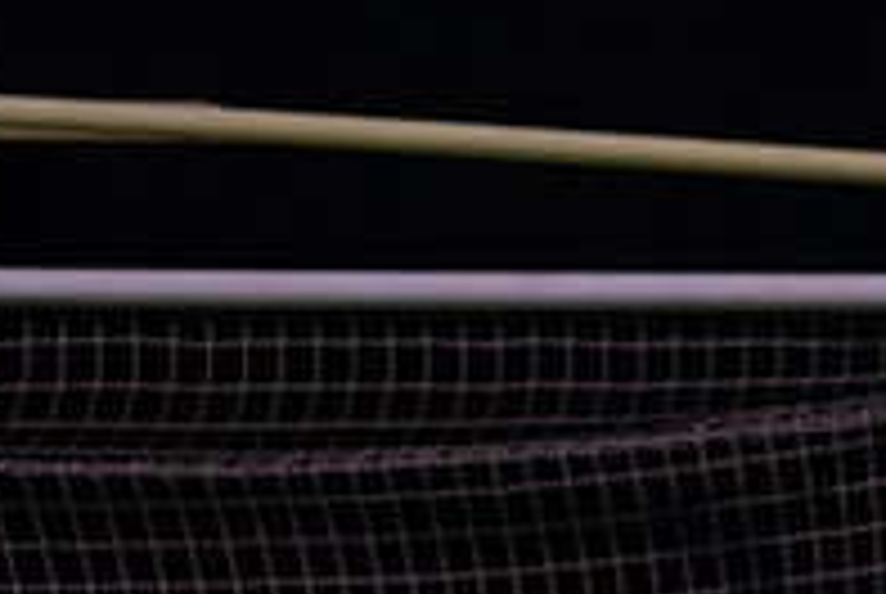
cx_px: 612
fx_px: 21789
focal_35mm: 884
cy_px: 566
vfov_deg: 1.6
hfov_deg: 2.3
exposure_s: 1/1000
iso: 1000
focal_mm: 135
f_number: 1.8
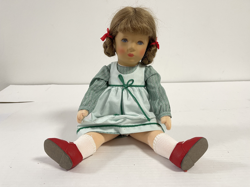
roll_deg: +0.1
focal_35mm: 25
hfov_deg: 69.4
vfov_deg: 54.9
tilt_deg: -13.1
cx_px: 125
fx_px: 181
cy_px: 94
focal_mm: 5.1
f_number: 1.6
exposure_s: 1/50
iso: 100
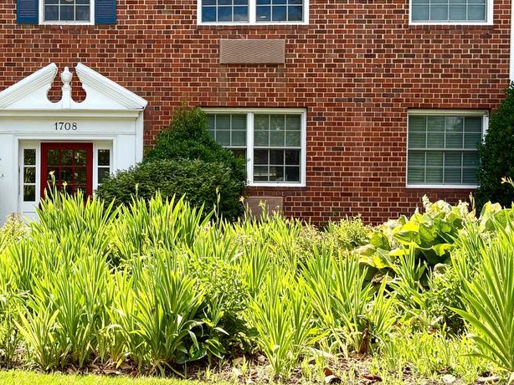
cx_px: 23
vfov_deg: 23.4
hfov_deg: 29.9
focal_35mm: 61
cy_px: 42
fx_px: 905
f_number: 1.6
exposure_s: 1/1848
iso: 64
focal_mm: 5.96
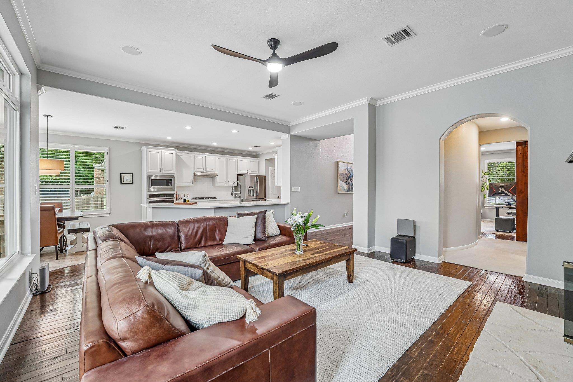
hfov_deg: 104.3
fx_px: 223
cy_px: 191
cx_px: 286
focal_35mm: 14
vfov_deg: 81.2
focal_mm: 14
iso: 400
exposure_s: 1/13
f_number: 8
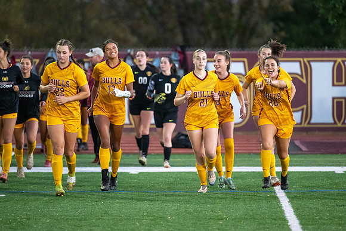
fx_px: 2617
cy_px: 101
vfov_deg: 5.1
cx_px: 190
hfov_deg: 7.6
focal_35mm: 272
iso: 5600
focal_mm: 200
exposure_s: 1/1000
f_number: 2.8
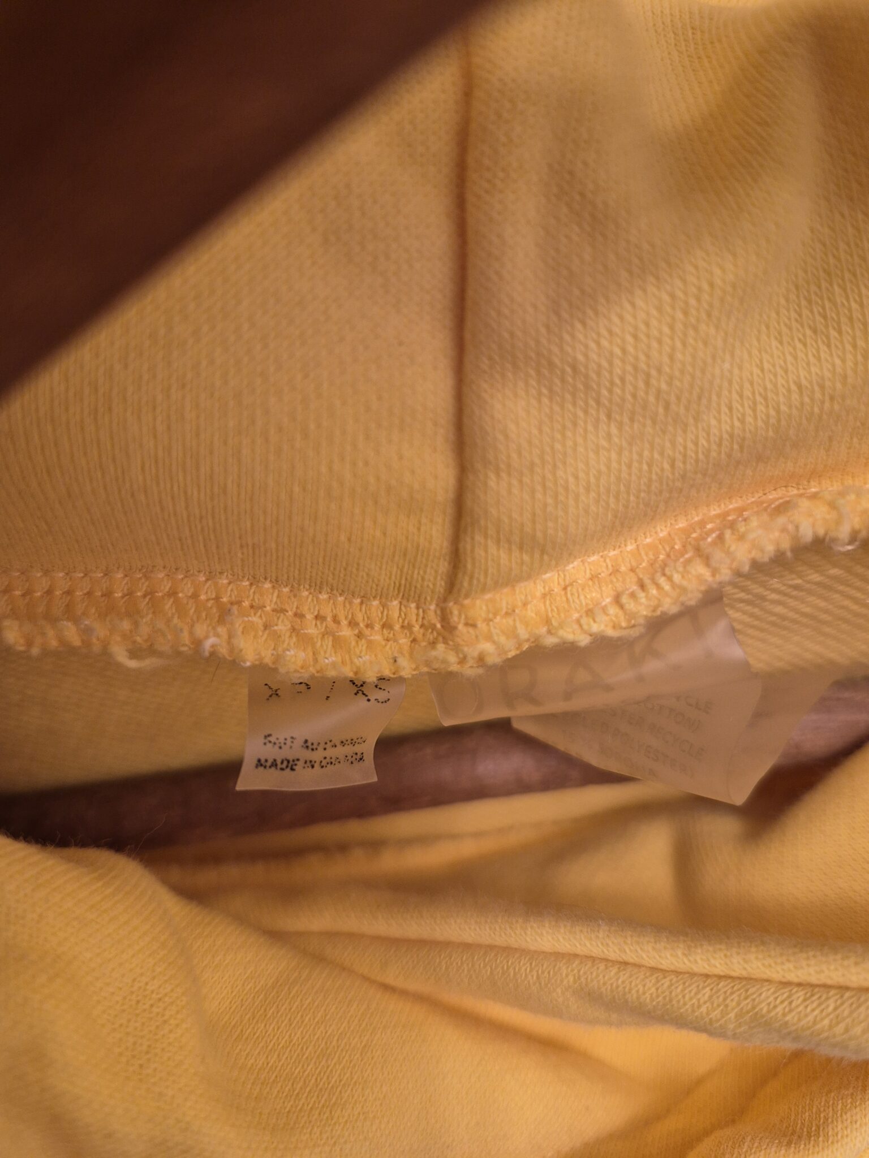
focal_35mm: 23
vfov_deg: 73.9
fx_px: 770
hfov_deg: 58.9
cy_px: 579
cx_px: 434
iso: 320
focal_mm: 5.4
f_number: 1.8
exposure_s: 1/120
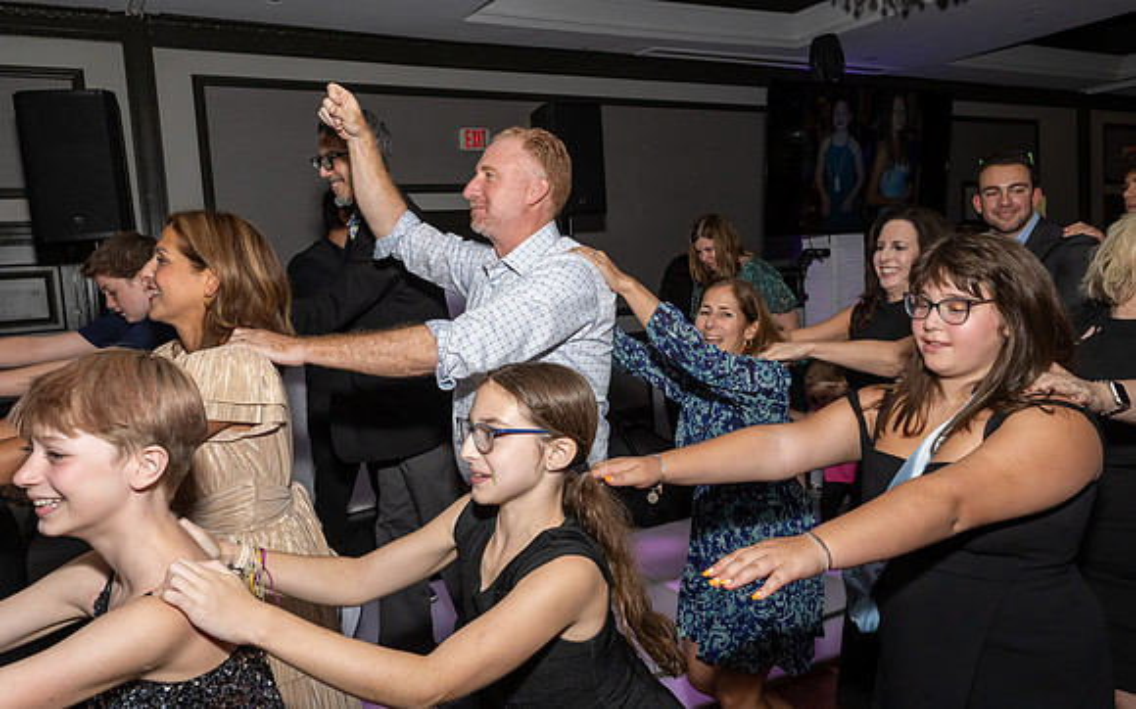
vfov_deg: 48.4
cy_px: 331
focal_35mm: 25
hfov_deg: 71.5
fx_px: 788
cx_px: 568
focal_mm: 17
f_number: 8
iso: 1000
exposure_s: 1/250
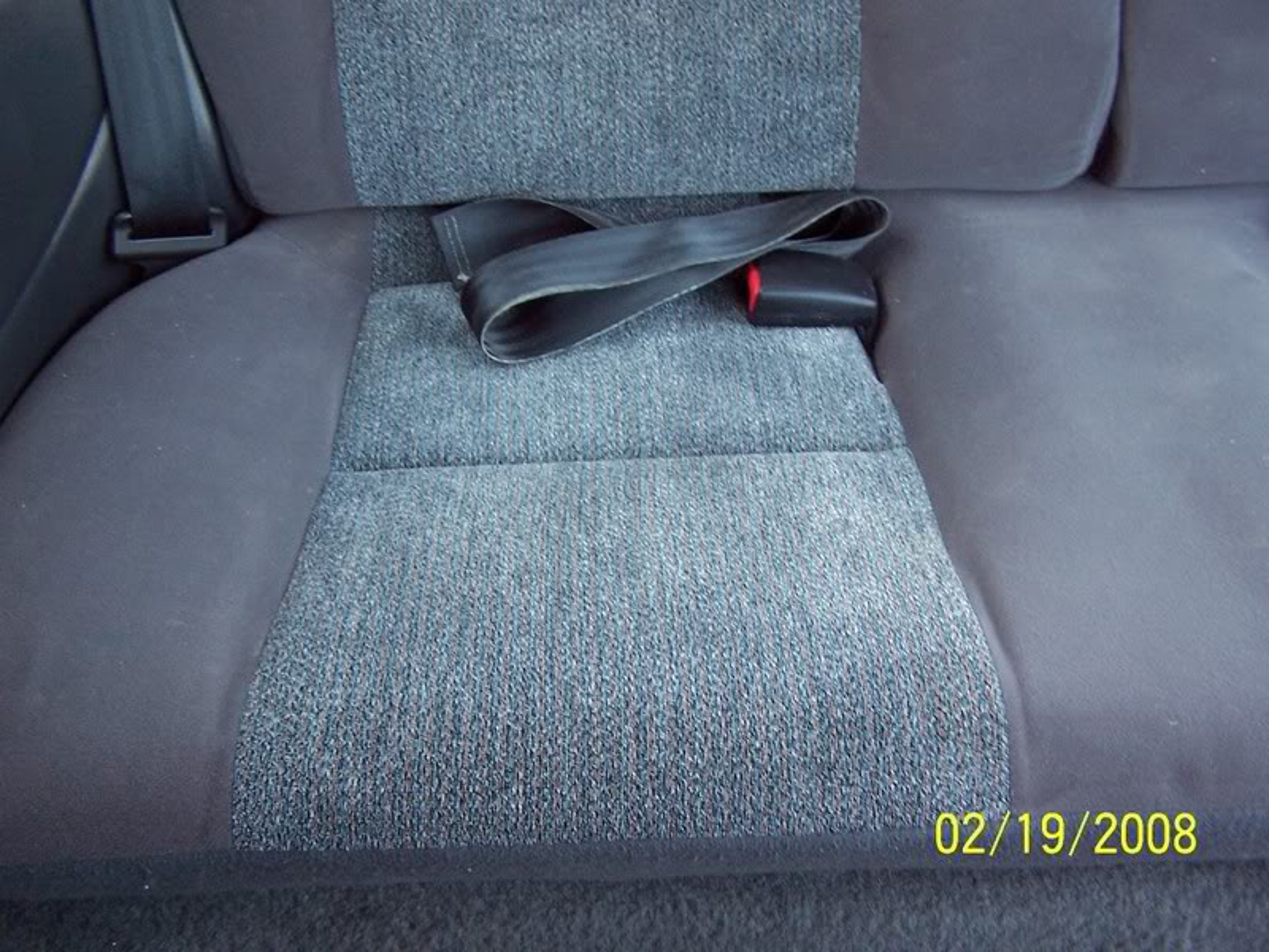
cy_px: 476
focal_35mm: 38
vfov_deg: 37.7
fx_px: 1393
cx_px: 634
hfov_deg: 49.0
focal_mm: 6.3
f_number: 2.8
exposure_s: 1/20
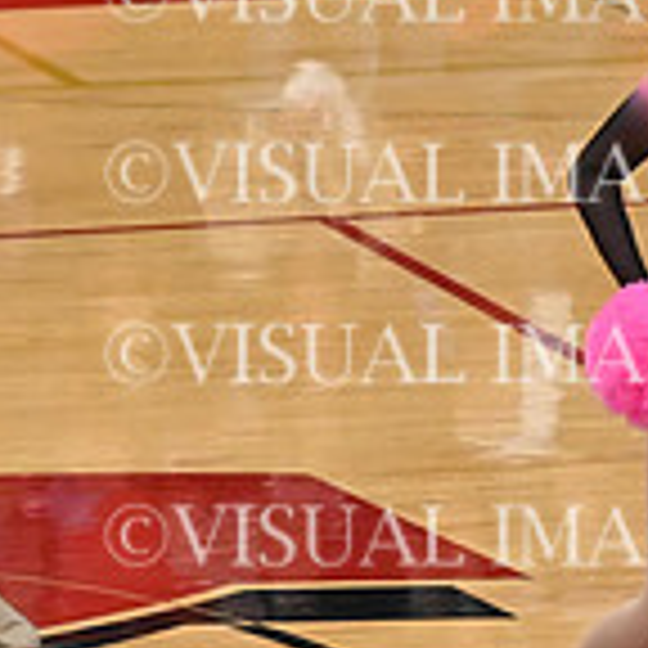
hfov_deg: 3.3
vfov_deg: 3.3
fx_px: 11119
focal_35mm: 525
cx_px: 756
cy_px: 263
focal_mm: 102
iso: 8000
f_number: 4
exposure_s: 1/400
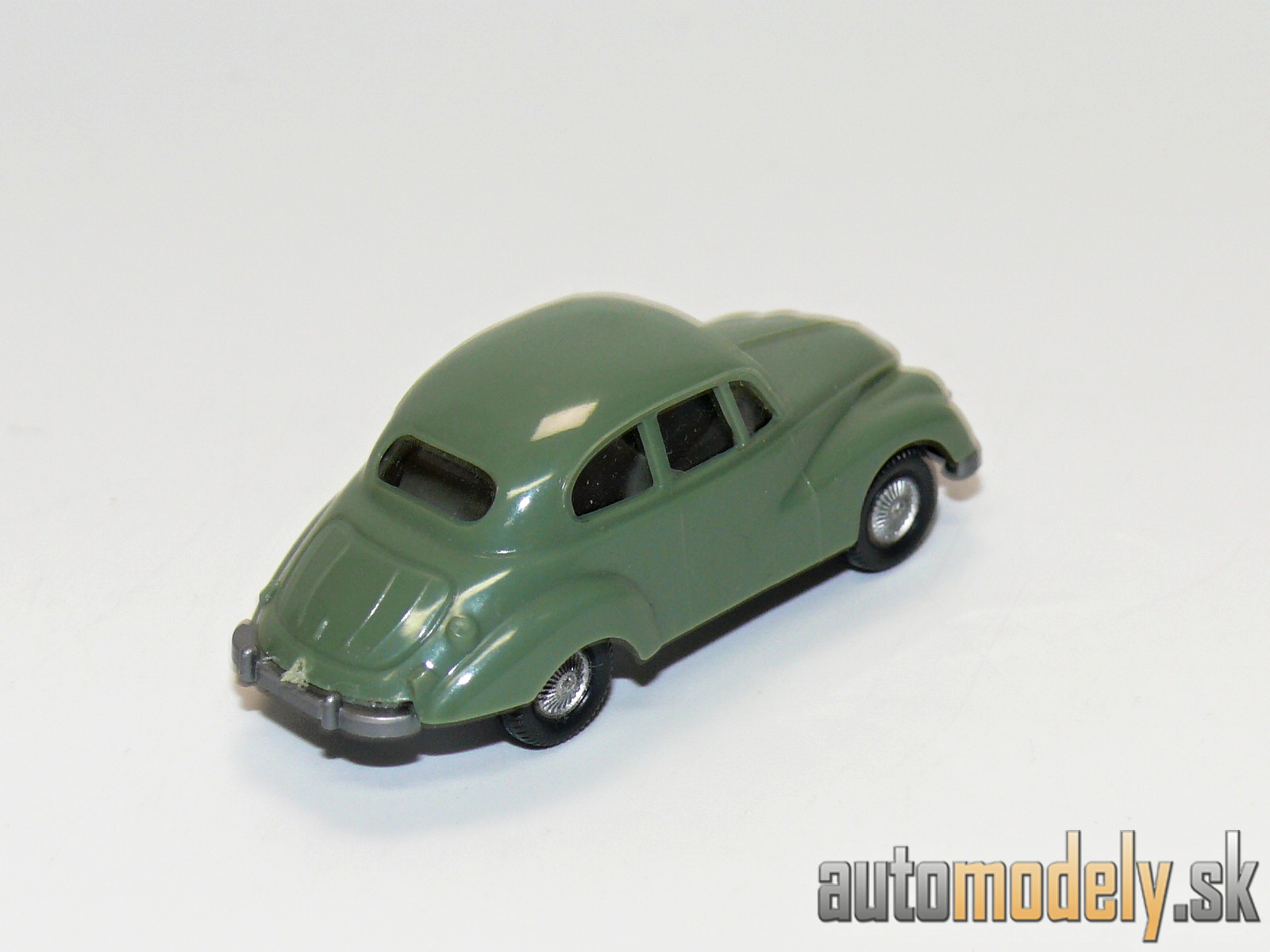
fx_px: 5026
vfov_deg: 10.8
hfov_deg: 14.4
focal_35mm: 137
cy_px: 476
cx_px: 635
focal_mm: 16.4
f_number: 4
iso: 100
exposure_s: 1/30
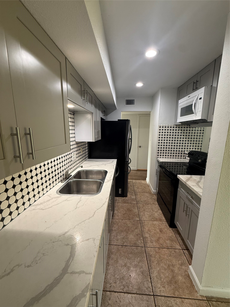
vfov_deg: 102.1
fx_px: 124
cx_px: 115
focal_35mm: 14
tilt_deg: -10.2
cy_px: 154
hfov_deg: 85.7
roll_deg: -0.8
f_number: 2.2
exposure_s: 1/60
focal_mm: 2.22
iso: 200
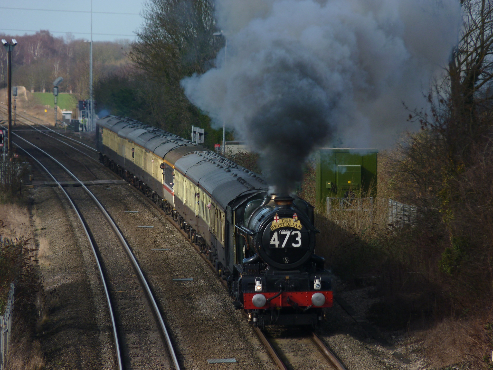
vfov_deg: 3.4
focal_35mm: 436
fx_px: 6209
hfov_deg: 4.5
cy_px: 185
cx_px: 246
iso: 80
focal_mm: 77.6
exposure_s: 1/400
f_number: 5
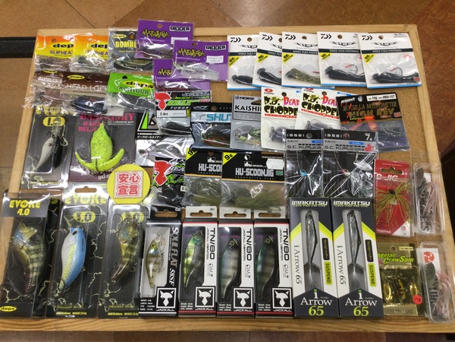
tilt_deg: -71.4
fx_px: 407
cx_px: 228
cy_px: 171
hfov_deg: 58.4
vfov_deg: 45.4
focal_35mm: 31
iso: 25
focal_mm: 3.3
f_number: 2.4
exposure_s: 1/40
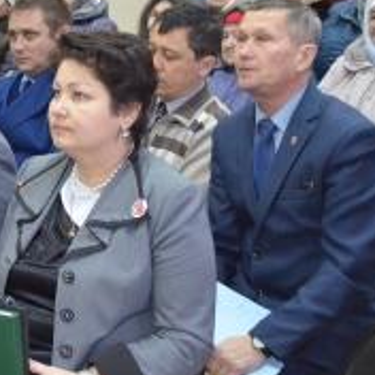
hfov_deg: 15.2
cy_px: 146
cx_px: -87
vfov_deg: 15.8
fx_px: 1348
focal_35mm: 110
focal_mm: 34
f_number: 5
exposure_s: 1/60
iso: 2800
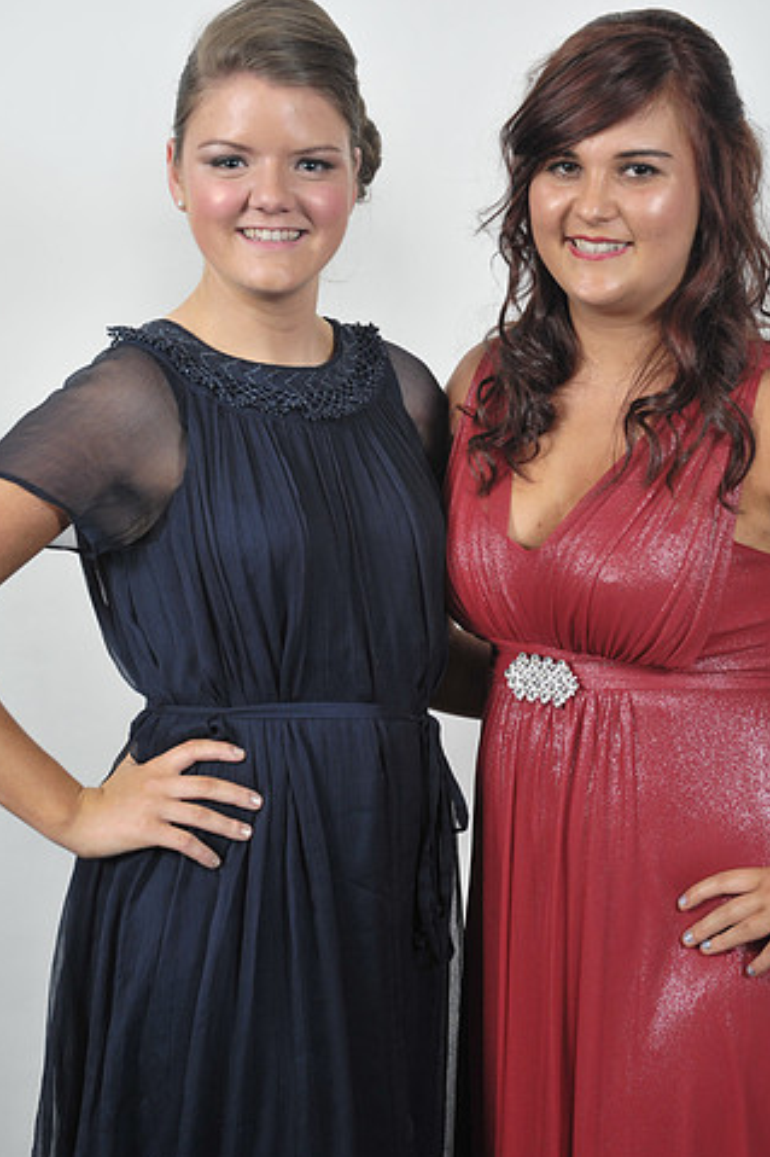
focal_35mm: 75
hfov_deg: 18.2
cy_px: 500
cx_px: 393
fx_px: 2408
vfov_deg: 27.0
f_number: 7.1
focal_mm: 62
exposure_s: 1/160
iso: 1000
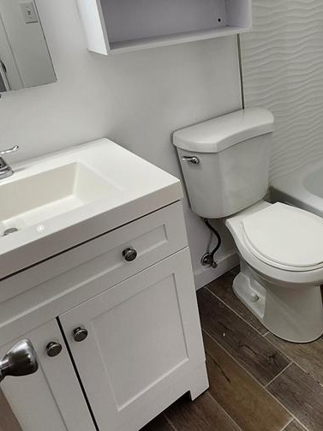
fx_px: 386
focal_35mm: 31
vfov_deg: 57.7
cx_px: 274
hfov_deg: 42.6
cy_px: 165
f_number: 2.2
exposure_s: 1/120
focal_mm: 1.74
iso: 64
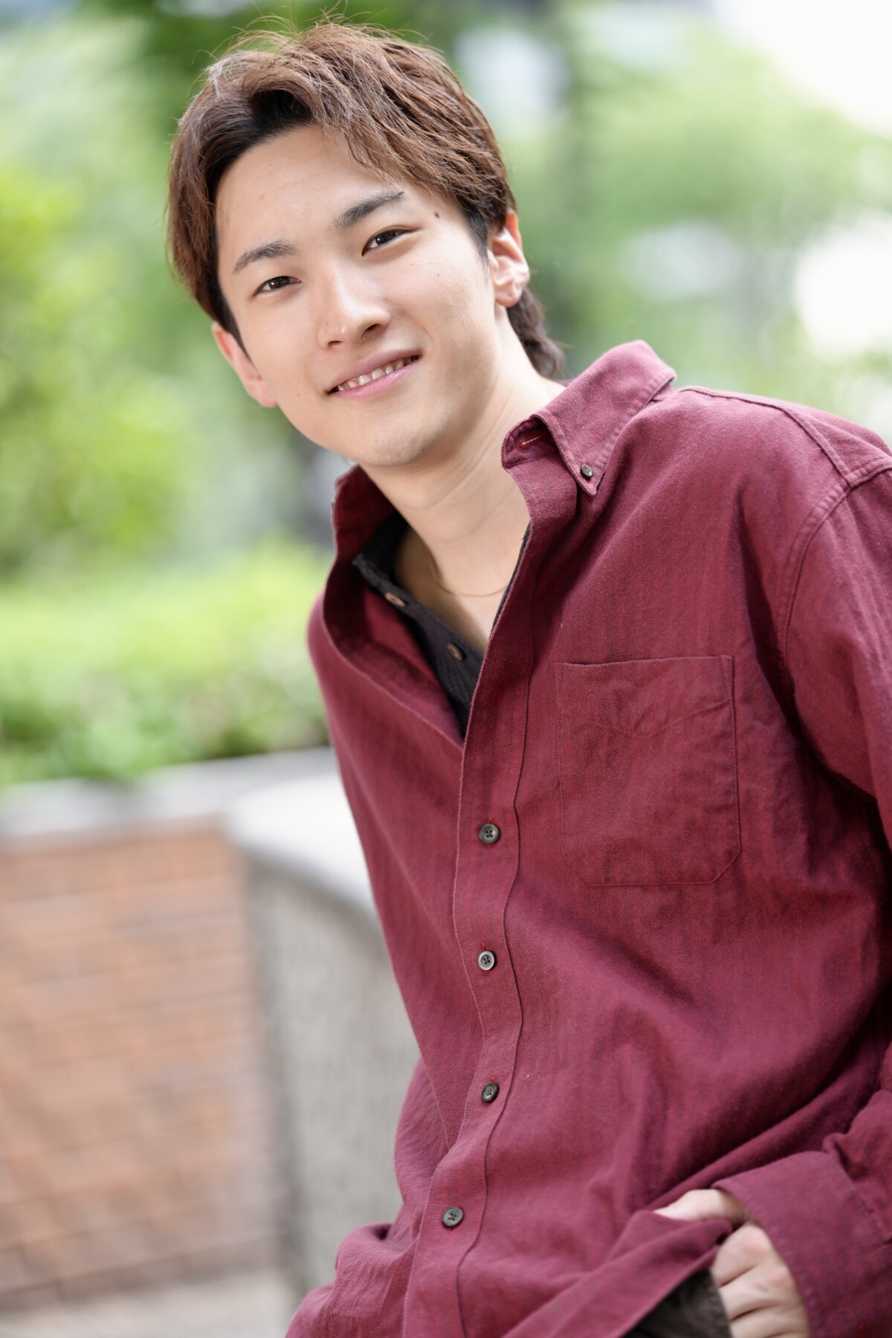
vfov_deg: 20.8
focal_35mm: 98
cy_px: 669
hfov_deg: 14.0
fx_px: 3642
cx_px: 446
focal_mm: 98
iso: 400
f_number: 2
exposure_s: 1/500
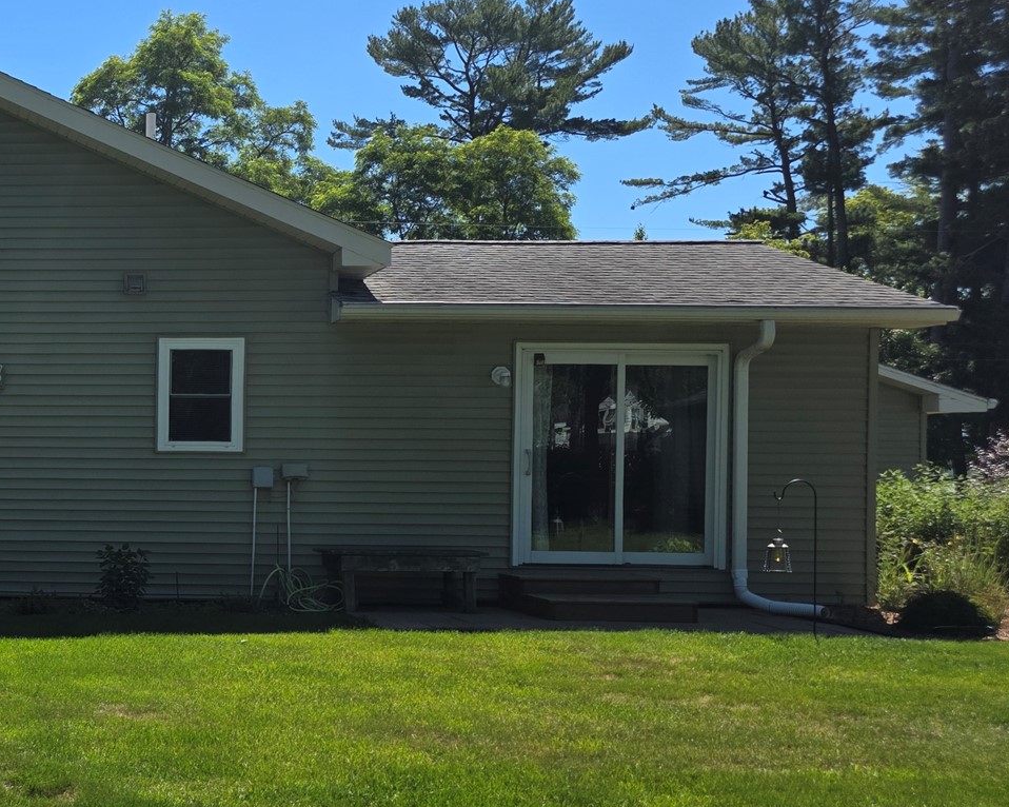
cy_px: 455
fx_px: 1433
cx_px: -67
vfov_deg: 31.4
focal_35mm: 48
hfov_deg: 34.2
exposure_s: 1/5153
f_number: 1.7
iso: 80
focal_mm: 6.3
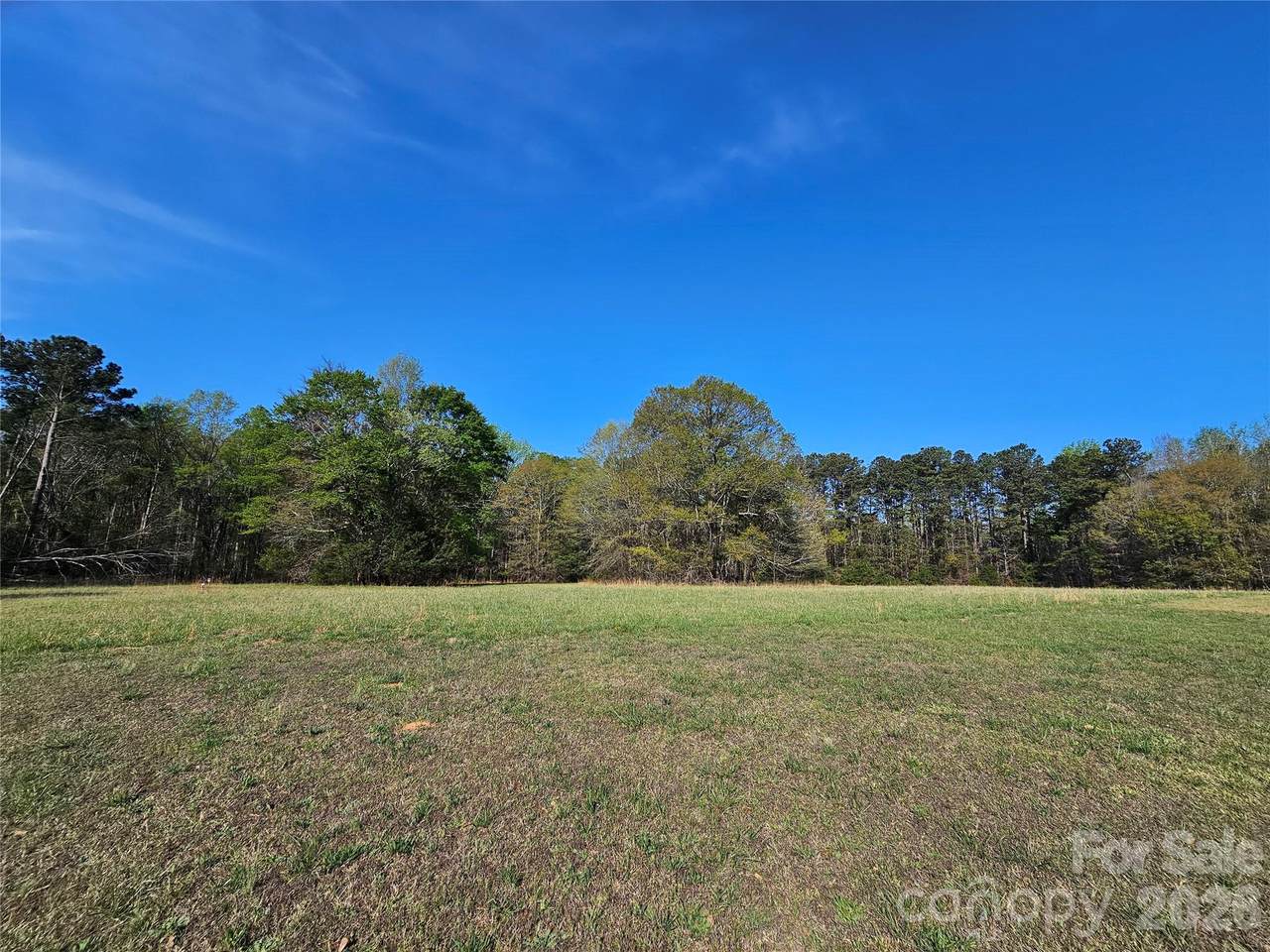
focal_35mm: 13
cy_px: 476
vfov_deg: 89.9
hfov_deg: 106.2
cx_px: 635
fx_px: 477
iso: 50
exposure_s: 1/2016
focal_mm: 2.2
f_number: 2.2
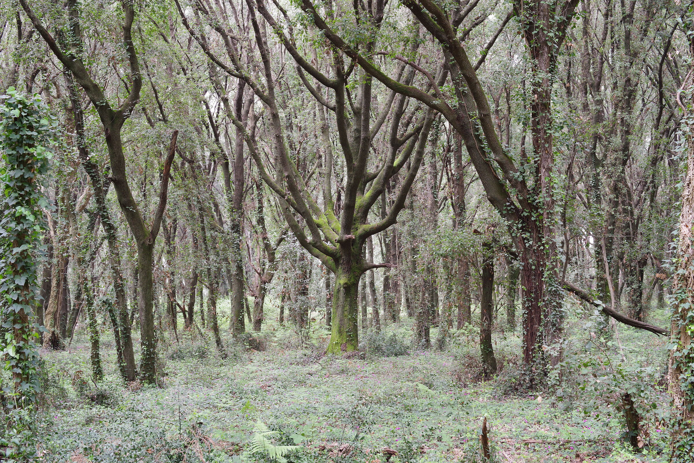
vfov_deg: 27.0
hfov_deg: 39.6
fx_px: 964
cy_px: 232
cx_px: 347
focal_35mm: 50
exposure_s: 1/10
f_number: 8
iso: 400
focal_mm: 50
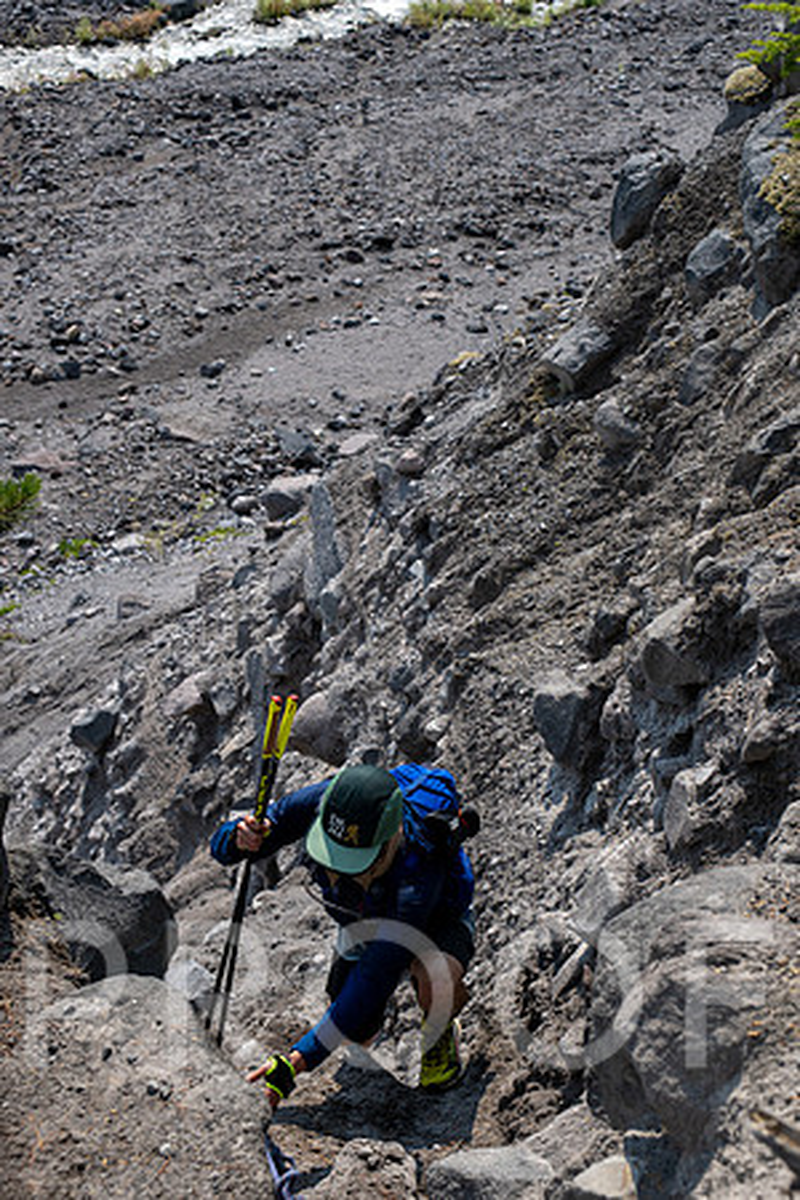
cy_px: 600
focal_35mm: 55
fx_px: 1833
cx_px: 400
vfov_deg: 36.2
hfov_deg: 24.6
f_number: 5
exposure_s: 1/1250
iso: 200
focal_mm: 37
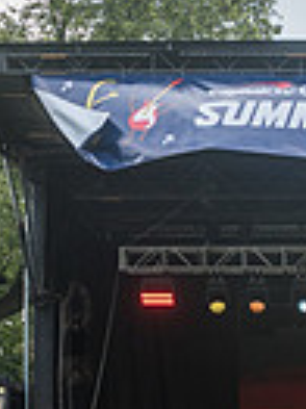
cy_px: 481
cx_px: 475
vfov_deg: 13.0
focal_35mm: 149
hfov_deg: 9.6
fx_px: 1759
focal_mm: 35
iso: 500
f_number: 4
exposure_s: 1/1000
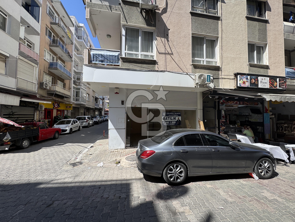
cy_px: 111
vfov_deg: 85.7
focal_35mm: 14
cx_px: 148
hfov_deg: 102.1
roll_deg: -0.8
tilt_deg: +2.7
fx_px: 119
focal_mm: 2.22
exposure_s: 1/1078
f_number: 2.2
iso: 50
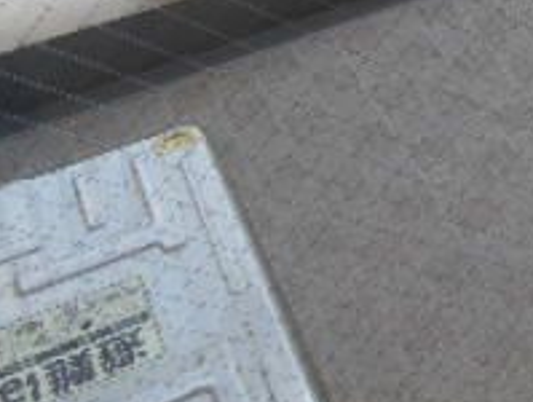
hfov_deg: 23.6
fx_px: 1188
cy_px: -185
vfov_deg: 17.4
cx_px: 592
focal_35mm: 77
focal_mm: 4.3
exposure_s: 1/160
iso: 100
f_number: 2.8
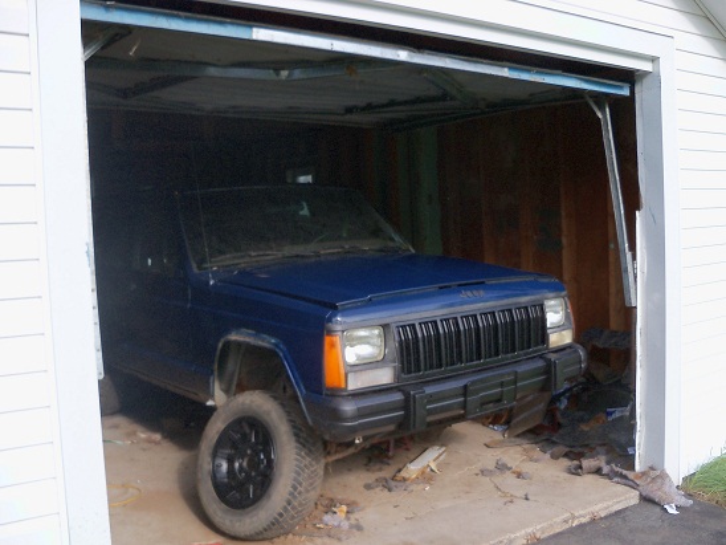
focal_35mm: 35
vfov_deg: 40.7
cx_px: 363
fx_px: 734
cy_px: 272
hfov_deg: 52.6
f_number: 3.5
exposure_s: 1/250
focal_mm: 6.2
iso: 160
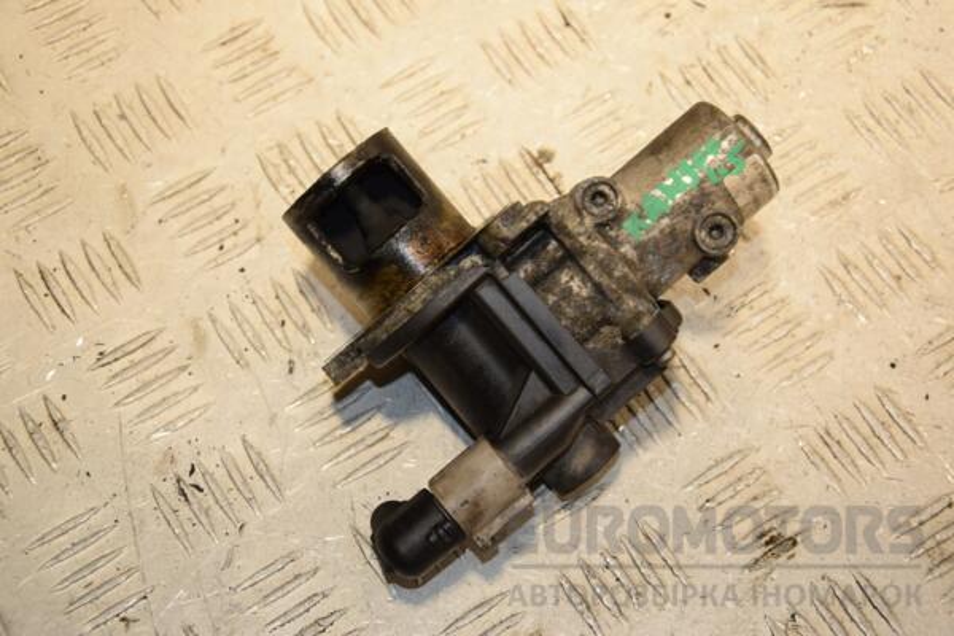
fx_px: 1908
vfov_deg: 18.9
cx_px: 477
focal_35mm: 72
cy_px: 318
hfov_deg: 28.1
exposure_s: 1/200
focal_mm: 48
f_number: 5.6
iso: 800
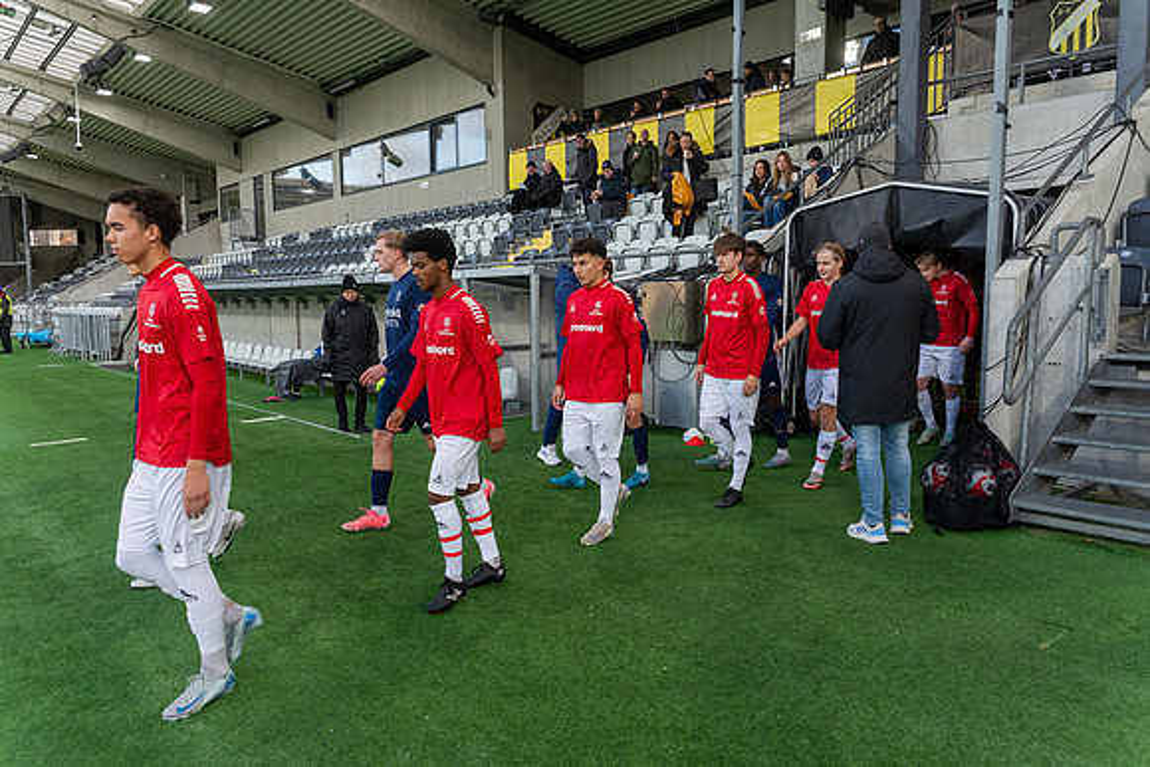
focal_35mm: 24
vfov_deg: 52.5
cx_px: 575
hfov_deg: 72.9
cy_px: 384
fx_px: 778
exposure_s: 1/400
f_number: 5
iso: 1000
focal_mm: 24
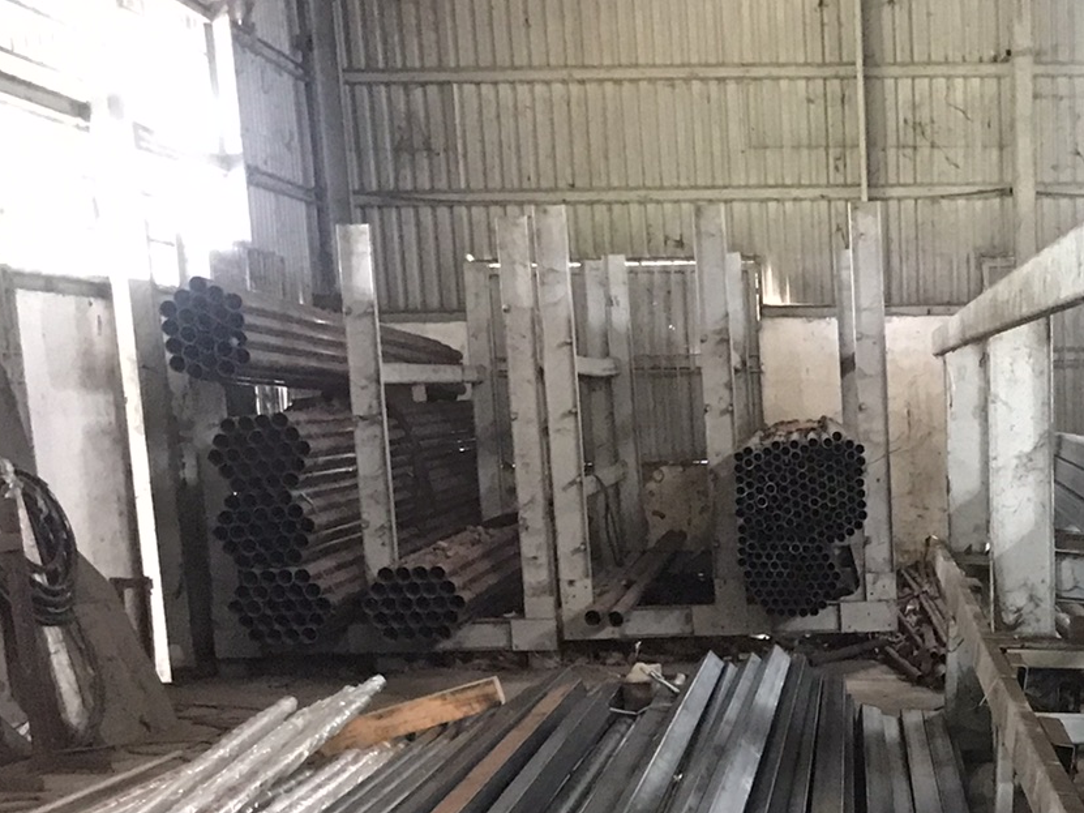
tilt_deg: -12.0
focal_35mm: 69
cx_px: 1055
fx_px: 2160
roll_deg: +1.8
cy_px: 908
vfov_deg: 20.3
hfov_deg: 26.8
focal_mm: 3.99
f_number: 1.8
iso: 80
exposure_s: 1/8
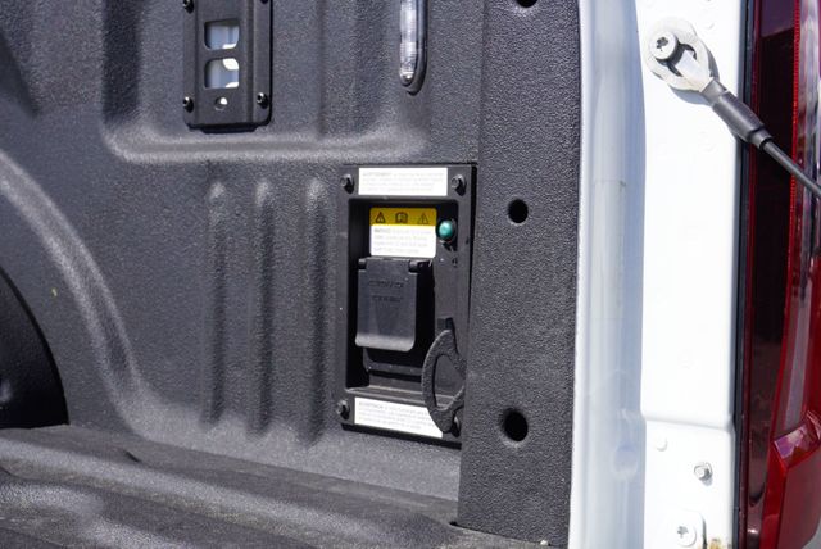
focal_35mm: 52
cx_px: 410
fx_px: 1198
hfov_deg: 37.8
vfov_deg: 25.8
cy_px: 274
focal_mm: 35
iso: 100
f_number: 10
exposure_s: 1/125
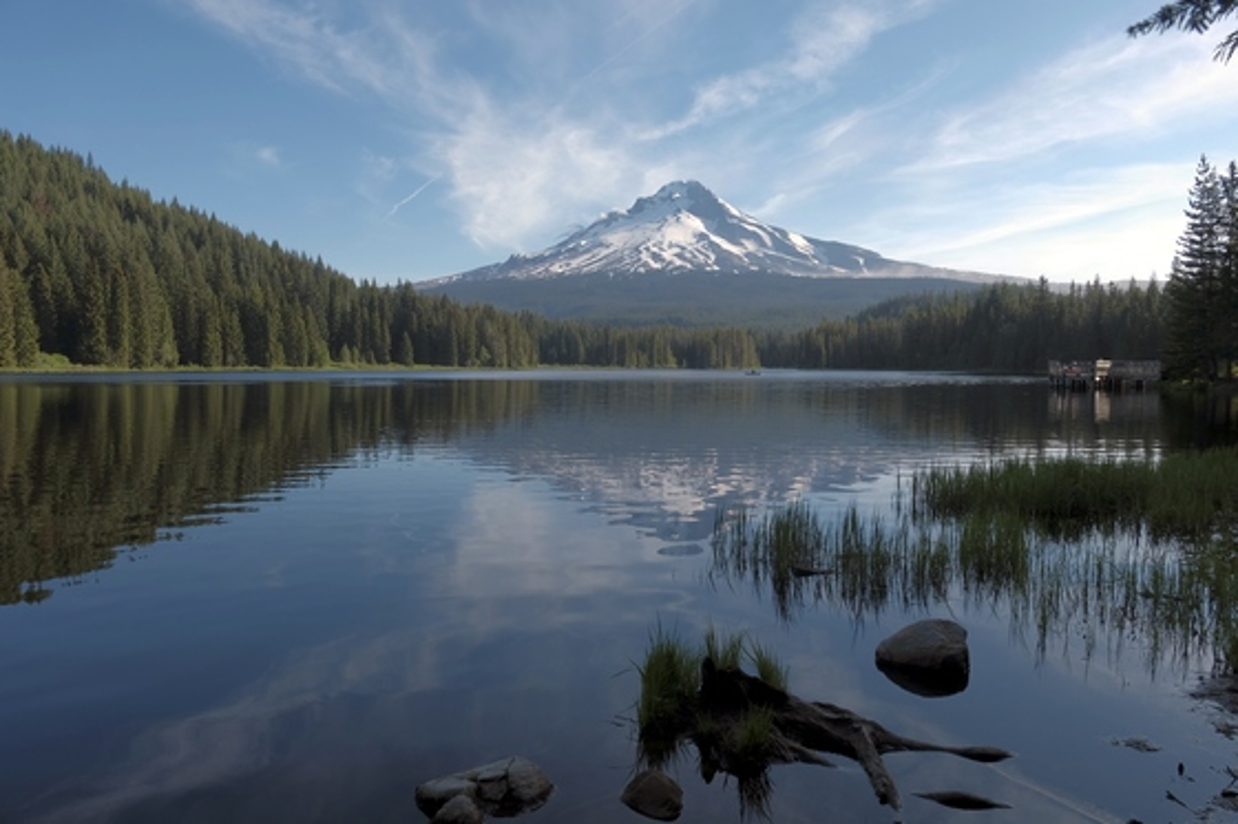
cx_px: 619
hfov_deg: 67.4
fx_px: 928
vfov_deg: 47.9
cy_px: 412
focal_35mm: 27
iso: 200
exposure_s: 1/125
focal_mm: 18
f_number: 11
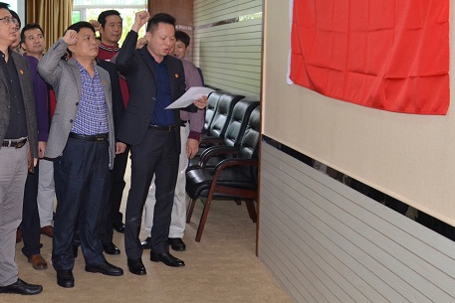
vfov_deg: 24.4
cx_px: 109
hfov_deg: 35.4
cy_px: 84
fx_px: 695
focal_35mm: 55
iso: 800
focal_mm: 24
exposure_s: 1/60
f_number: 3.8
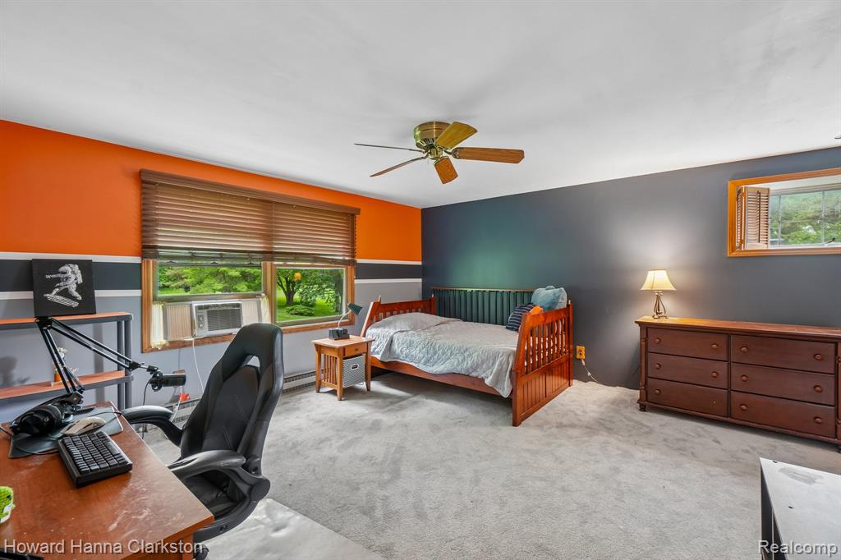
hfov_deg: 100.4
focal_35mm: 15
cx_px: 420
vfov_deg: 77.3
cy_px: 280
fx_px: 350
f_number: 8
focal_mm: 10
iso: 400
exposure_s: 1/3.33
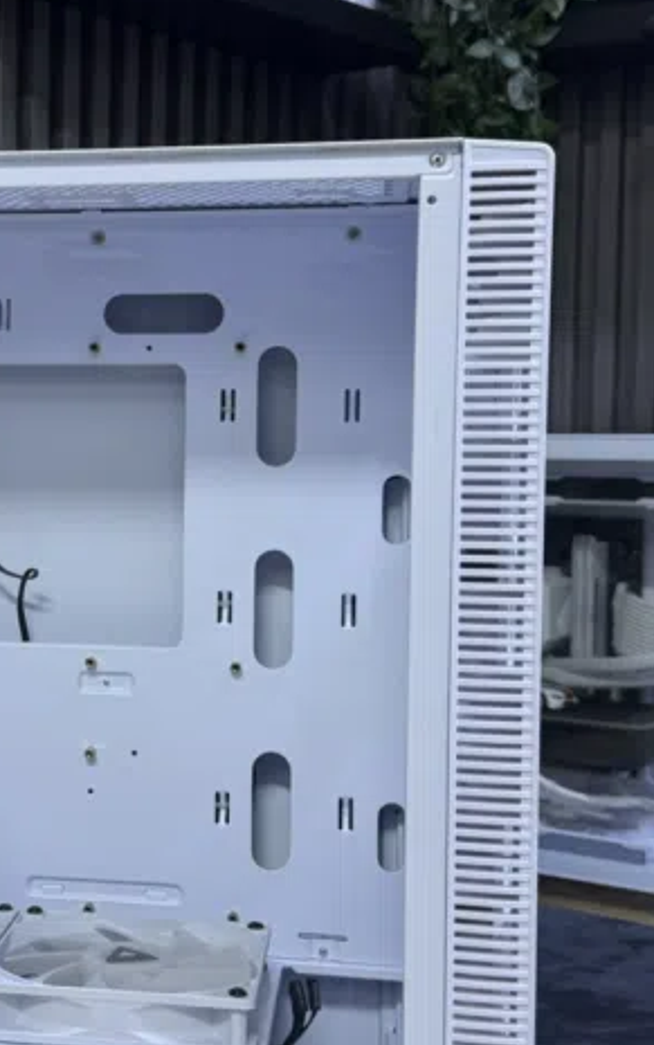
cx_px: 16
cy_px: 524
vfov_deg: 55.3
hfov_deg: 33.5
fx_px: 997
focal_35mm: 35
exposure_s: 1/50
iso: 100
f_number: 1.78
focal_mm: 6.76
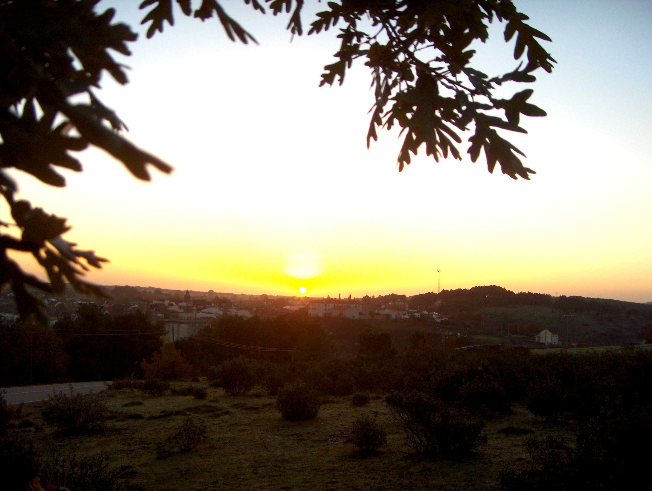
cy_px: 246
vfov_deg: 36.9
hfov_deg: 47.8
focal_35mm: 39
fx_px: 736
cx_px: 326
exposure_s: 1/433
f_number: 2.8
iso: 100
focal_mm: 8
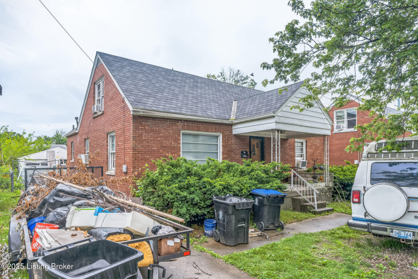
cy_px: 140
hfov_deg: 78.6
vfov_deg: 57.2
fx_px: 255
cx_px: 209
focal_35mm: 22
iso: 100
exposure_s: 1/320
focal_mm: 22
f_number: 3.2
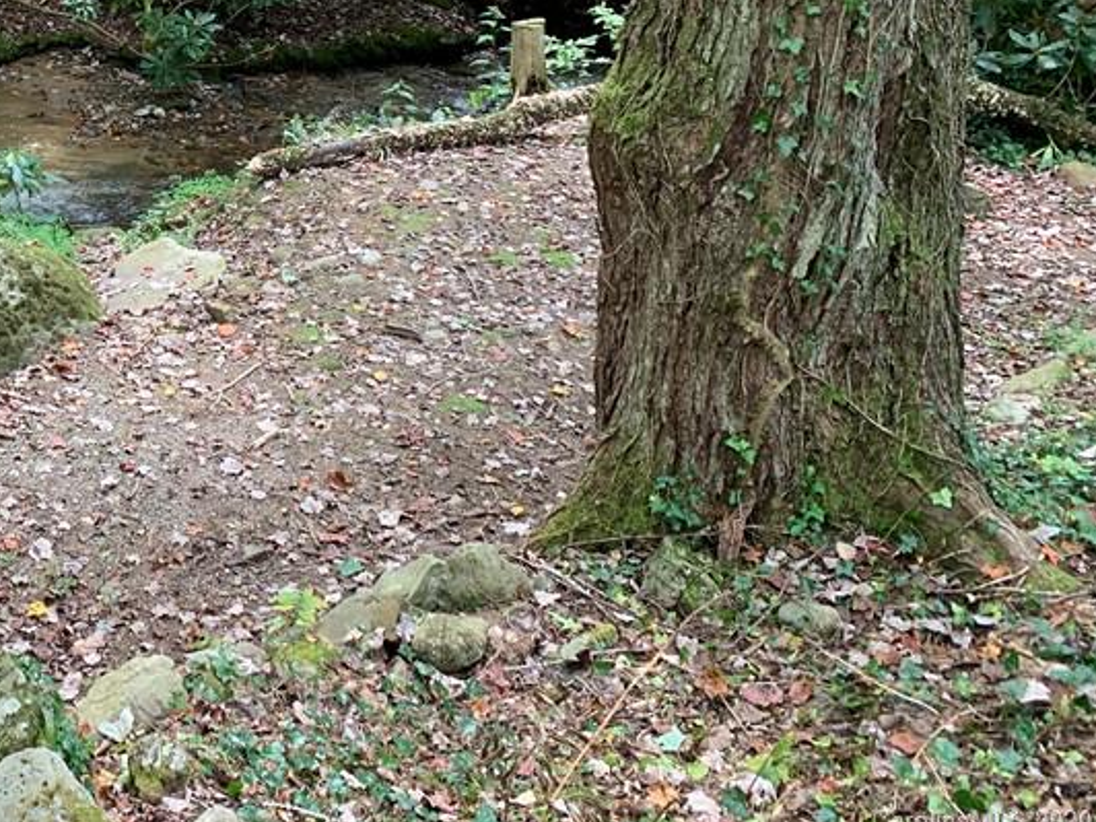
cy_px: 49
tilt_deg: -18.6
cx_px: 54
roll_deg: -0.2
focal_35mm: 50
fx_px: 1583
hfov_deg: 35.3
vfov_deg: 27.8
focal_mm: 4.25
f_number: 1.8
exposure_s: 1/98
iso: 100
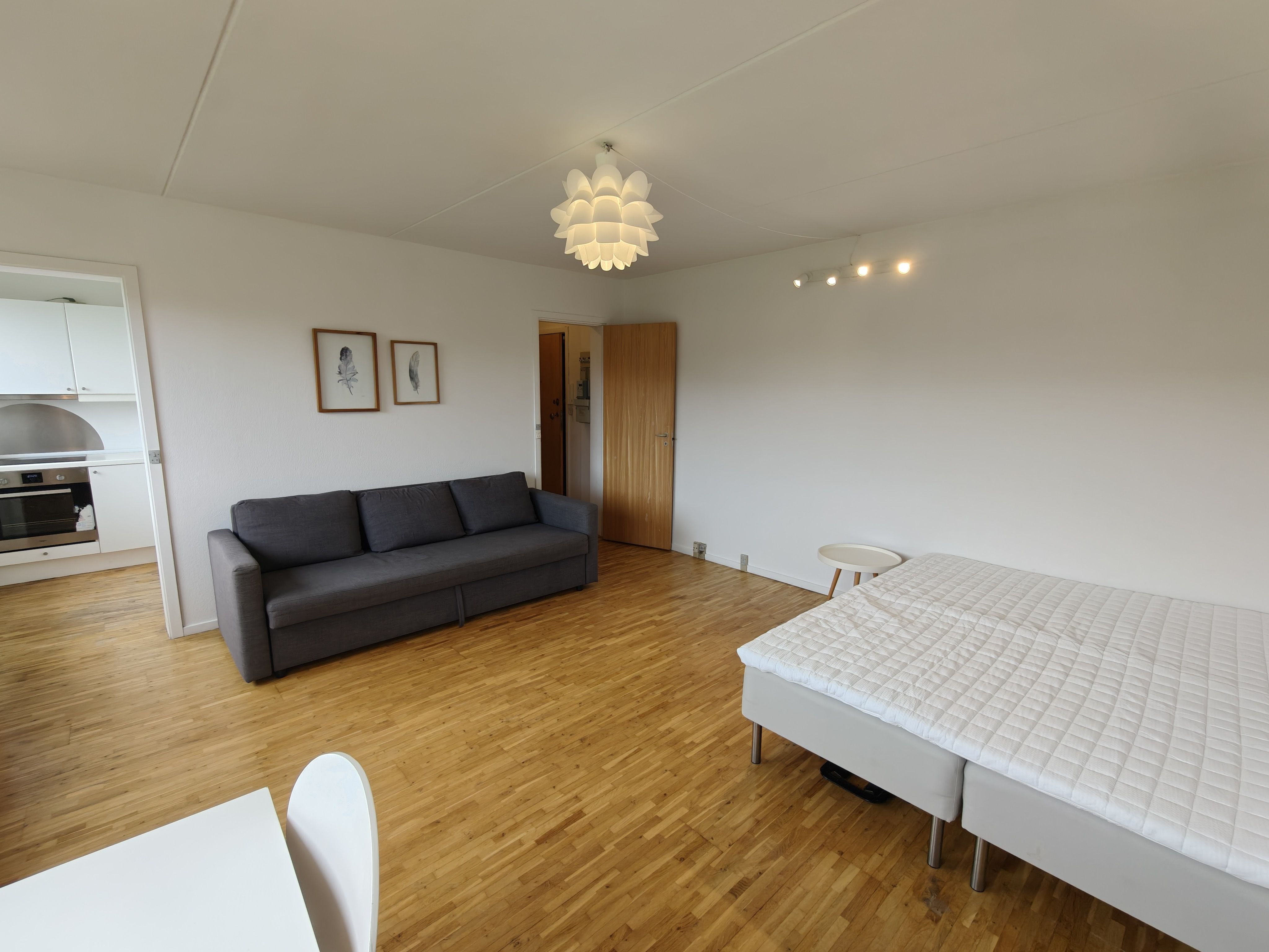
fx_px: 550
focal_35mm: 15
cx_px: 634
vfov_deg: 81.7
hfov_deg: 98.2
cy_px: 476
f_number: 2
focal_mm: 2.3
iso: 160
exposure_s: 1/100
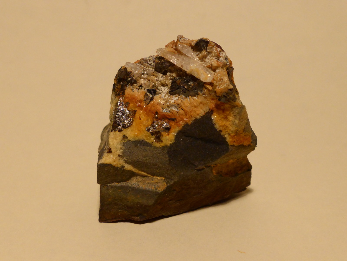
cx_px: 174
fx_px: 792
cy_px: 130
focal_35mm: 79
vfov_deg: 18.7
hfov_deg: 24.7
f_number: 5
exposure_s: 1/50
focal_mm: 13.3
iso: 400
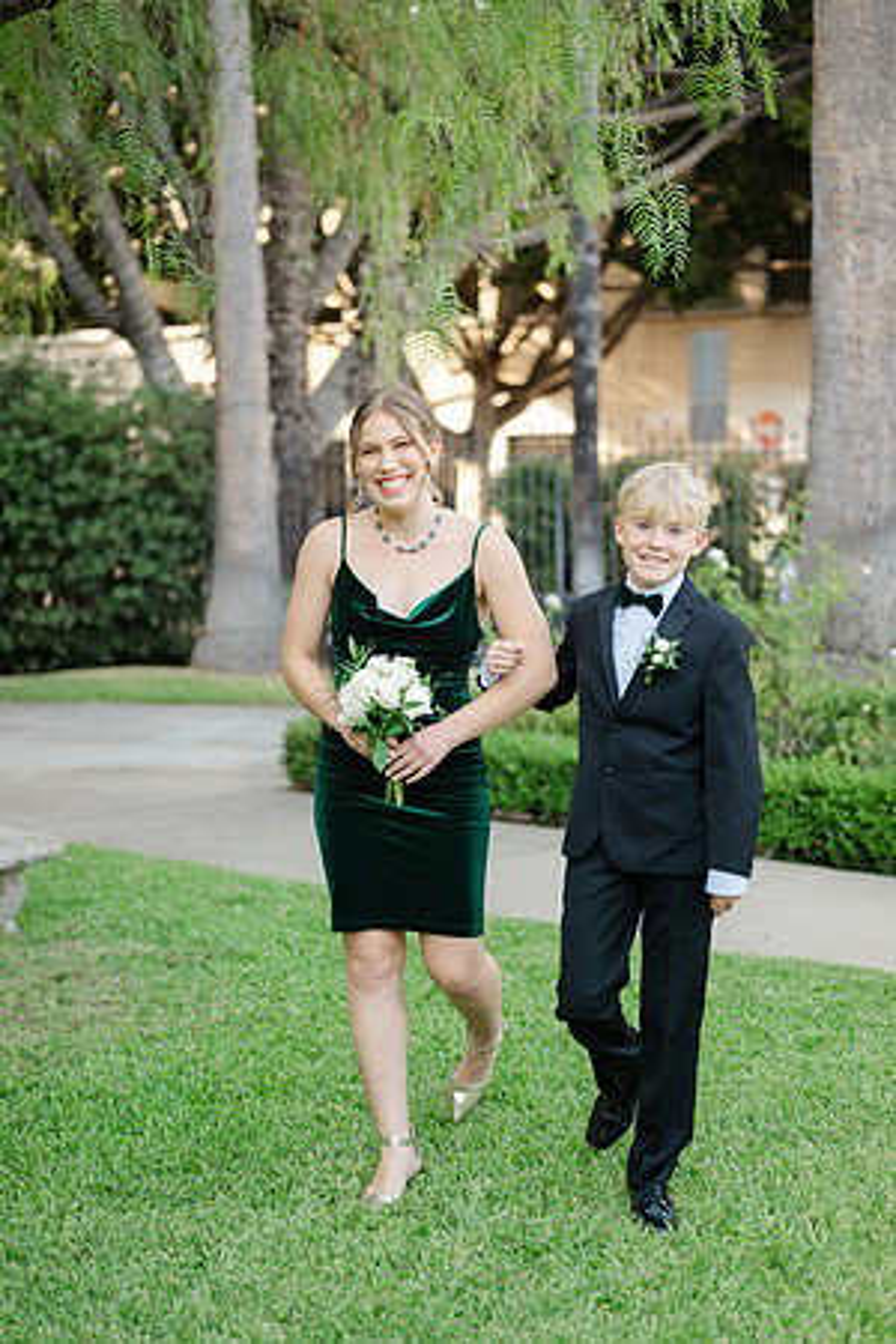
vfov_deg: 39.6
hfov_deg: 27.0
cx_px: 448
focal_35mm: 50
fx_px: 1867
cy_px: 672
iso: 100
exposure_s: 1/320
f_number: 1.8
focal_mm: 50
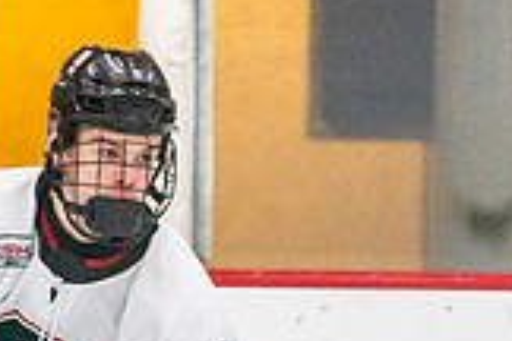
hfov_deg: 1.8
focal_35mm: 1175
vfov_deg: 1.2
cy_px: 712
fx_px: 16710
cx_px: 90
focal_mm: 200
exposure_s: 1/1250
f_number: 2.8
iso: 3200
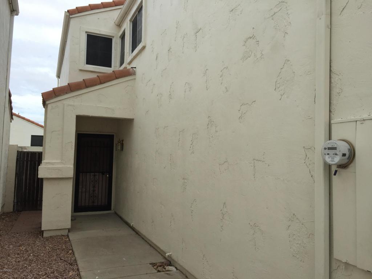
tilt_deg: +4.5
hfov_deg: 61.7
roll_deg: -0.6
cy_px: 140
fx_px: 312
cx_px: 186
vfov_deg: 48.2
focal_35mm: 29
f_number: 2.2
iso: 32
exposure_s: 1/1163
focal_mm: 4.15
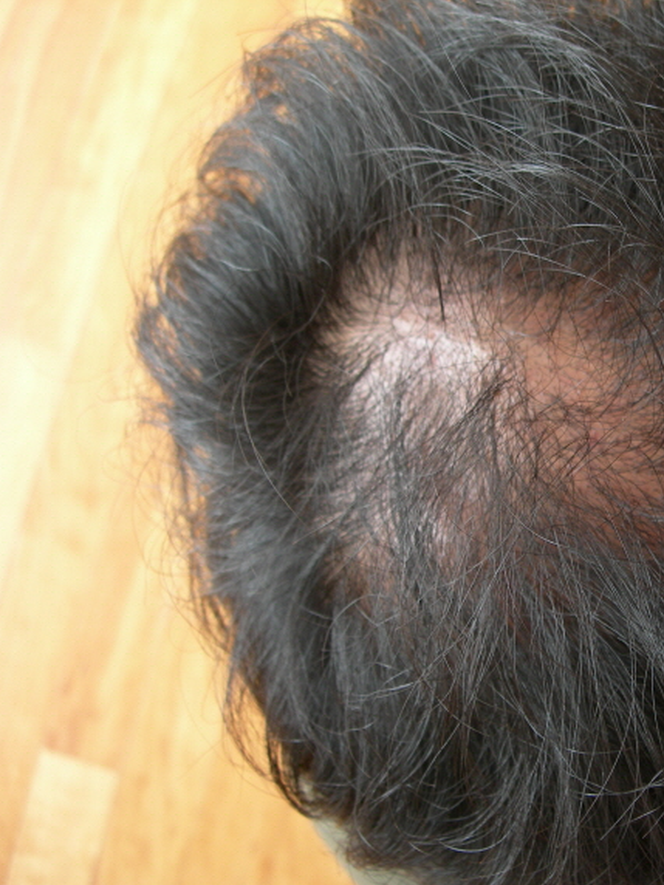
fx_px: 1304
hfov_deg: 27.7
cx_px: 571
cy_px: 442
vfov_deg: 37.5
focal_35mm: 51
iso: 50
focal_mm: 7.8
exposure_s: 1/15.6
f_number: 2.8
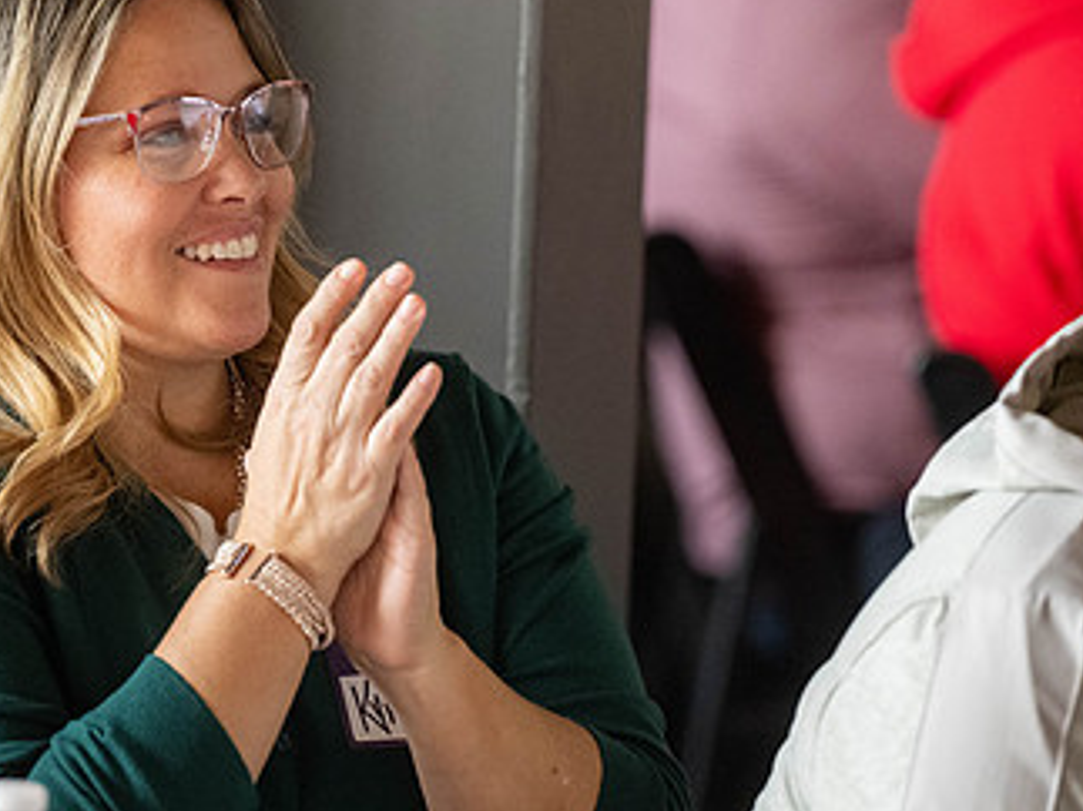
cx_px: 407
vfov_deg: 4.5
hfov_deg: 6.0
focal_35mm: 333
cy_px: 345
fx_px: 10414
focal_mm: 175
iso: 3200
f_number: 2.8
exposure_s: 1/500
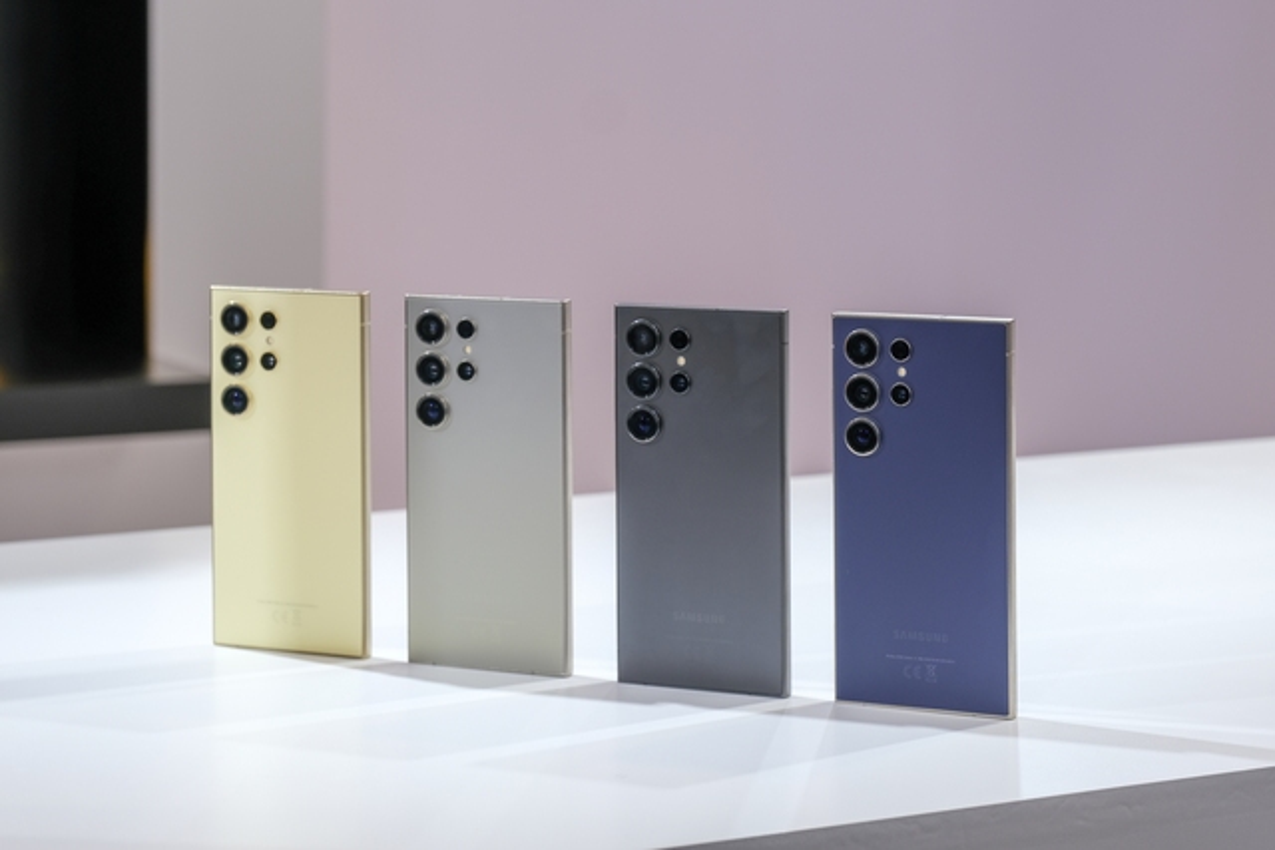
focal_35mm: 83
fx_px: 2940
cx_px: 638
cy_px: 425
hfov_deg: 24.5
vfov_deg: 16.5
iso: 160
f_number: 5.6
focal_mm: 55
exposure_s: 1/20
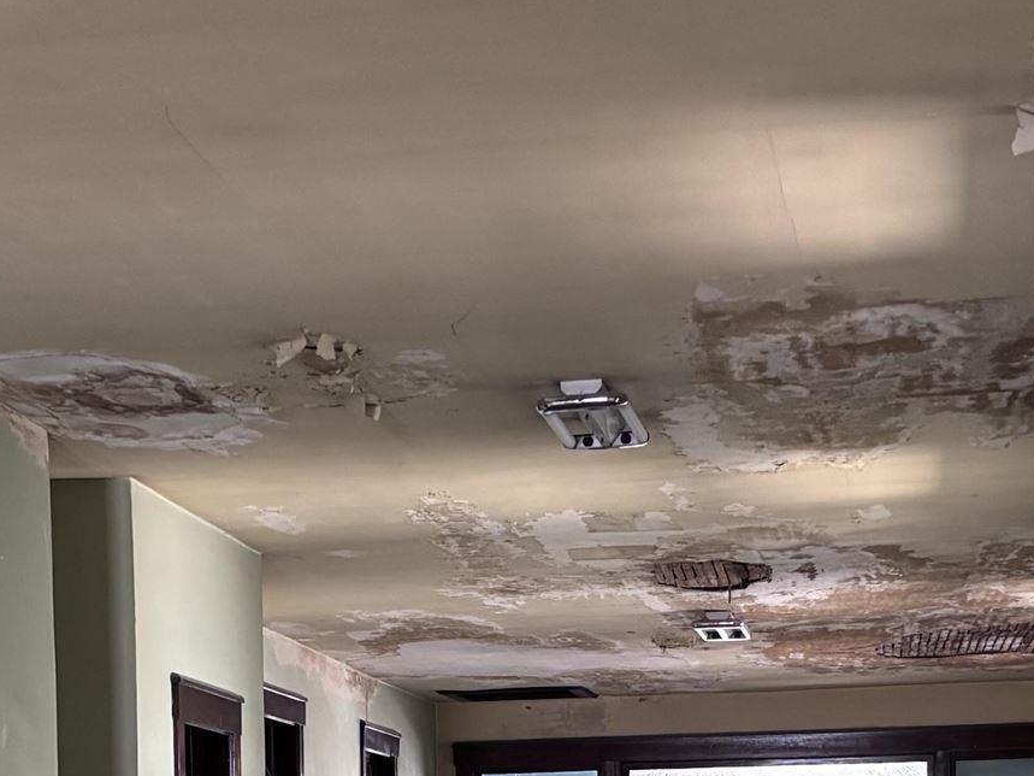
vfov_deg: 15.0
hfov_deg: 21.0
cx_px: 392
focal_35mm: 93
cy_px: 1064
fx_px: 2778
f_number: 1.6
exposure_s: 1/60
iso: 250
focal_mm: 5.96
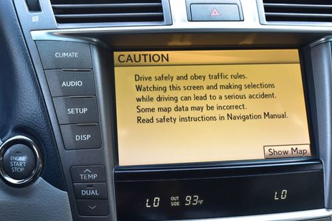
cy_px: 144
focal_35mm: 58
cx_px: 199
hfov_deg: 34.4
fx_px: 534
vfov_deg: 23.3
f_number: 7.1
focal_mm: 28
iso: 400
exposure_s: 1/25
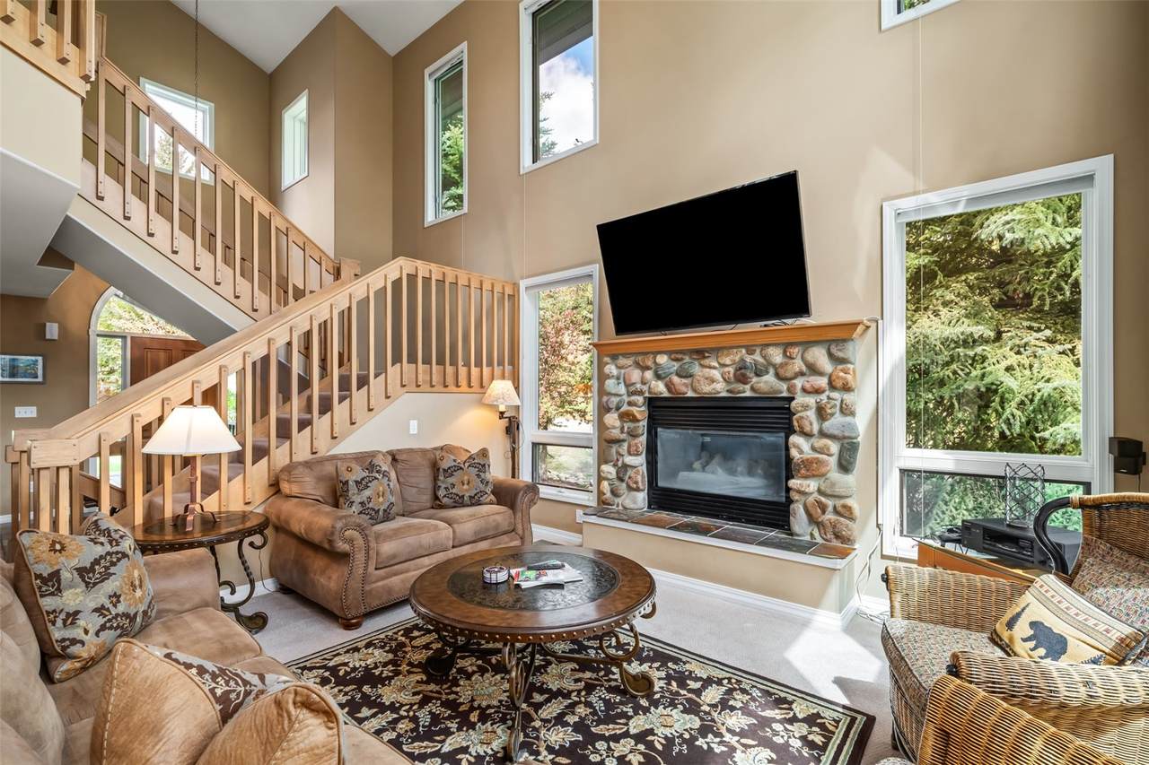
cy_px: 382
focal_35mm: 16
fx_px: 527
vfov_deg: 72.0
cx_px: 574
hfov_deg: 95.0
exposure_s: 1/5
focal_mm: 16.5
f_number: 9
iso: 500
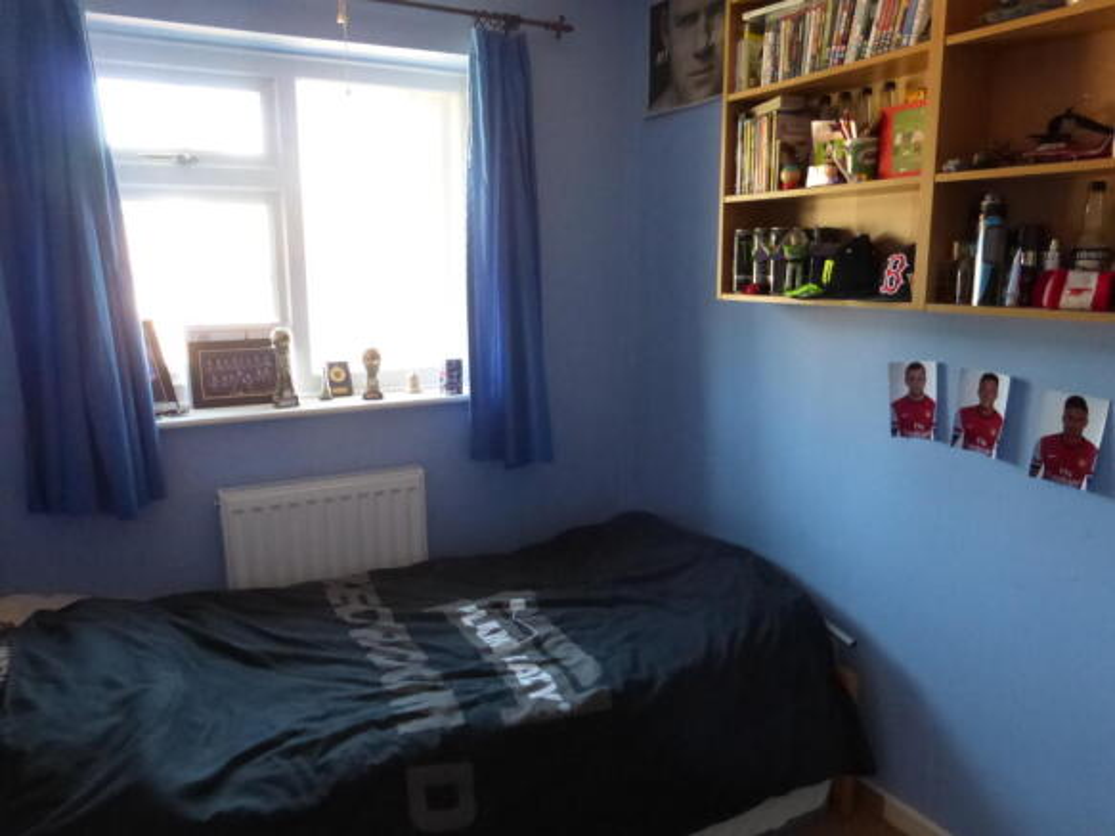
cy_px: 418
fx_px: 805
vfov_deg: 54.9
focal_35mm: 25
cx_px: 558
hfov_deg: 69.4
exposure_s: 1/60
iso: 800
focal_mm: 4.3
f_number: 3.3
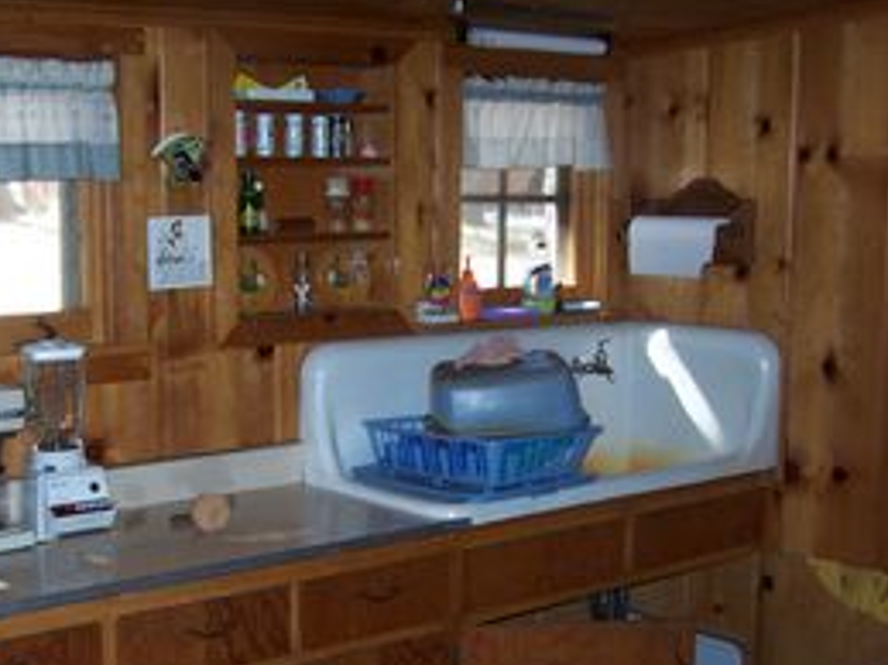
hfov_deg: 35.6
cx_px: 422
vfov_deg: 26.9
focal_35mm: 54
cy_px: 418
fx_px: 1385
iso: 140
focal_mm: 6.3
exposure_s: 1/60
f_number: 2.8
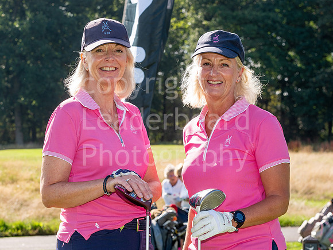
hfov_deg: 16.1
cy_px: 124
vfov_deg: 12.1
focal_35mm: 123
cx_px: 179
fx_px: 1181
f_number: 9
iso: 200
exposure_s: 1/250
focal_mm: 85
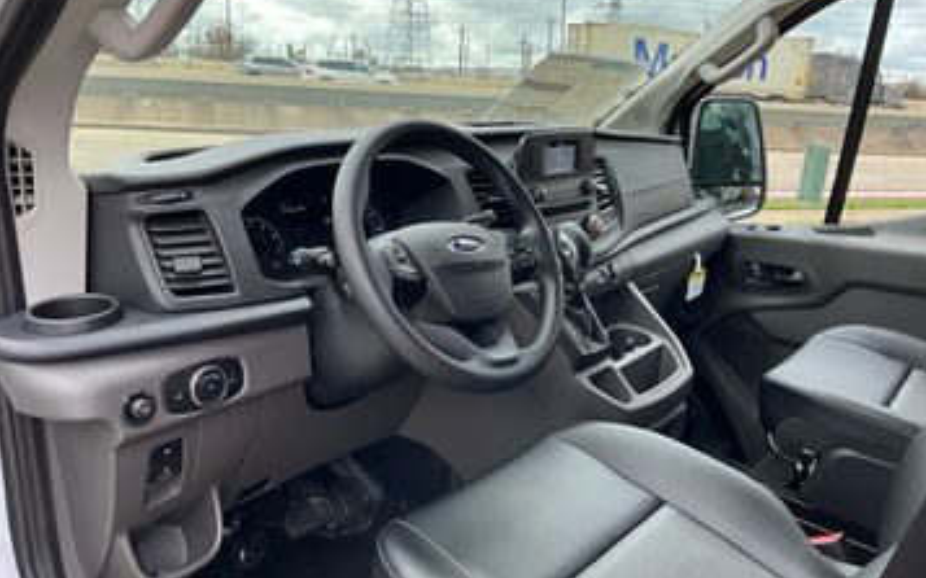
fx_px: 782
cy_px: 270
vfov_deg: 40.6
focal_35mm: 31
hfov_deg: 61.2
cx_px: 462
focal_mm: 3
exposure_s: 1/165
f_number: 1.8
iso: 20
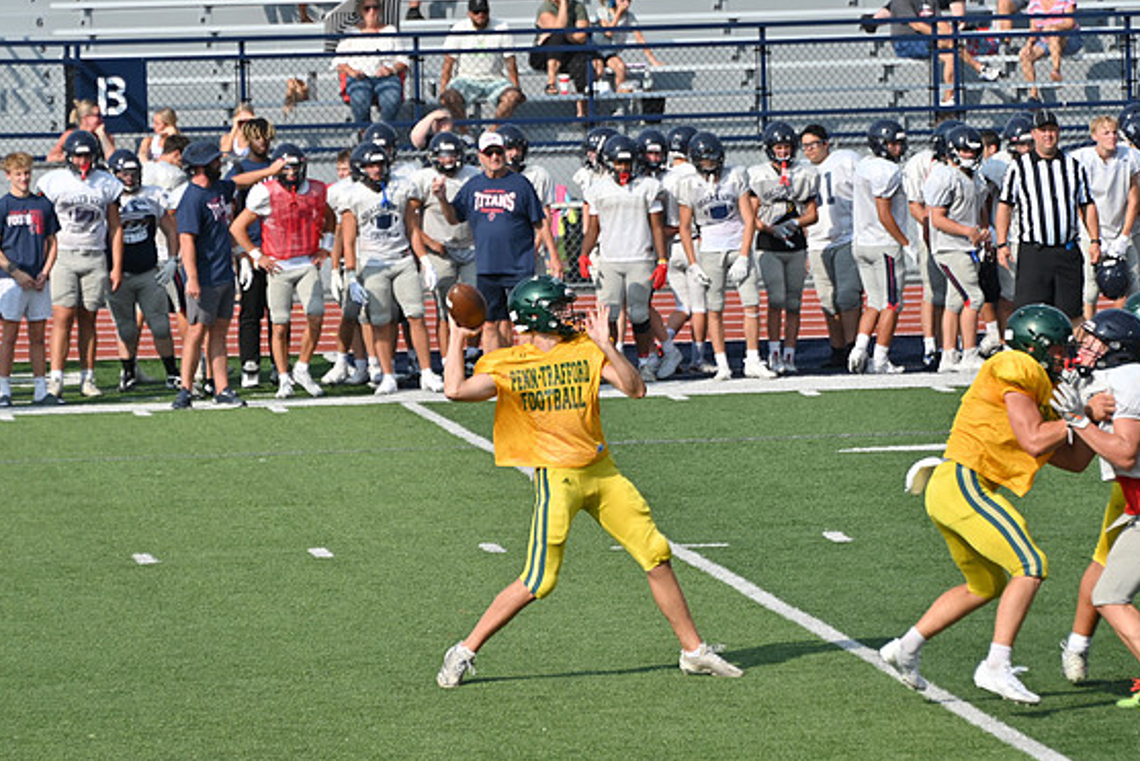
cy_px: 388
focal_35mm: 328
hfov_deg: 6.3
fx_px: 10392
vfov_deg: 4.2
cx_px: 565
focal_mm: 210
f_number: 5.6
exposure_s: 1/800
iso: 100
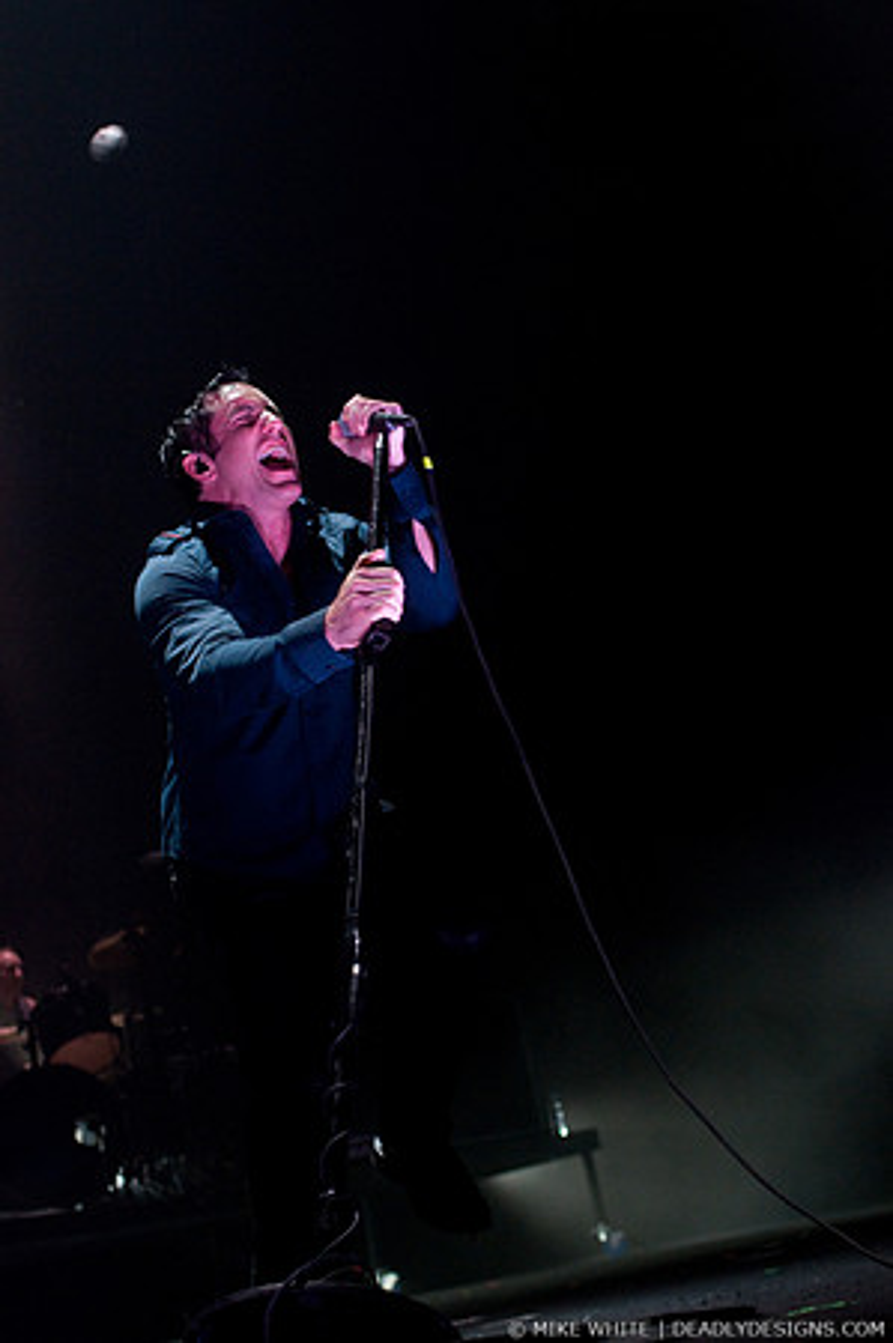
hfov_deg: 25.7
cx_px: 446
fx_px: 1958
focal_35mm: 52
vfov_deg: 37.9
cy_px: 672
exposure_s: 1/160
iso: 1000
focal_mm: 35
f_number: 3.2
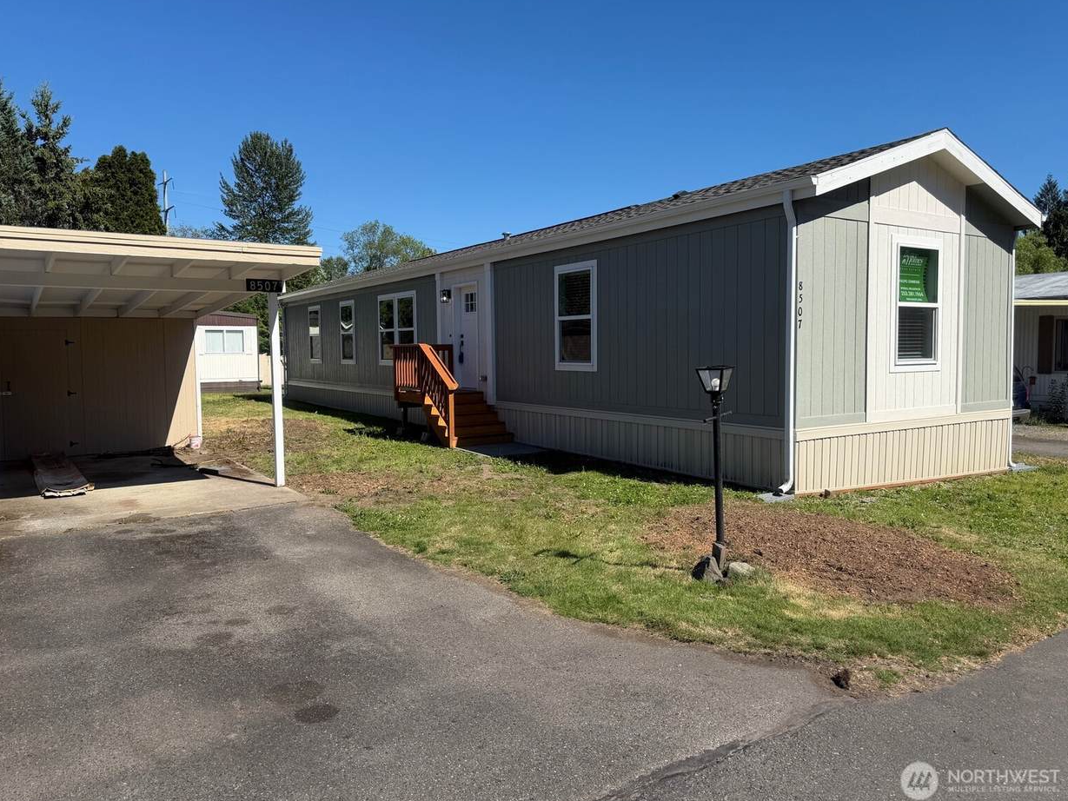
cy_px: 392
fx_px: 771
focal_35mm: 25
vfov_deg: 54.9
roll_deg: +0.5
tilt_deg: -3.8
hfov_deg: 69.4
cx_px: 525
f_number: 1.78
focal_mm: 6.76
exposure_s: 1/5319
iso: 80
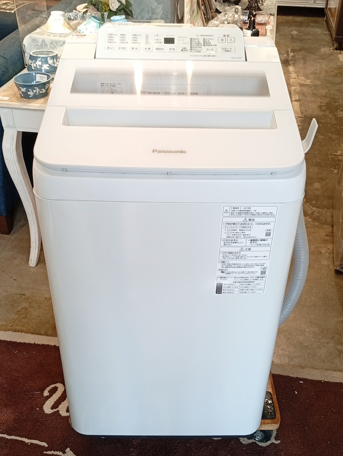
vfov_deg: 45.7
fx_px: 540
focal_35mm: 41
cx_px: 172
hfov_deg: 35.2
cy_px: 228
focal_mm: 3.98
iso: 201
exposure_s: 1/33.3
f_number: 1.8
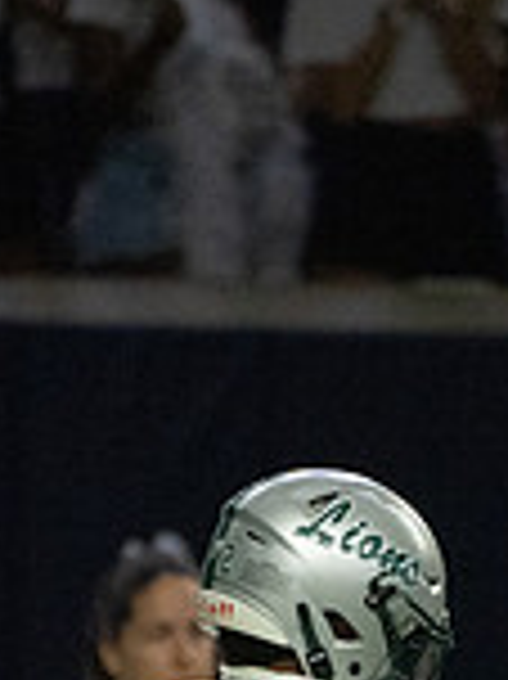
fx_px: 35584
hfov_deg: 0.8
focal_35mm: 1816
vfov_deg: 1.1
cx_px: 298
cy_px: 904
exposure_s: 1/1000
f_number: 5.6
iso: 8000
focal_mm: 400
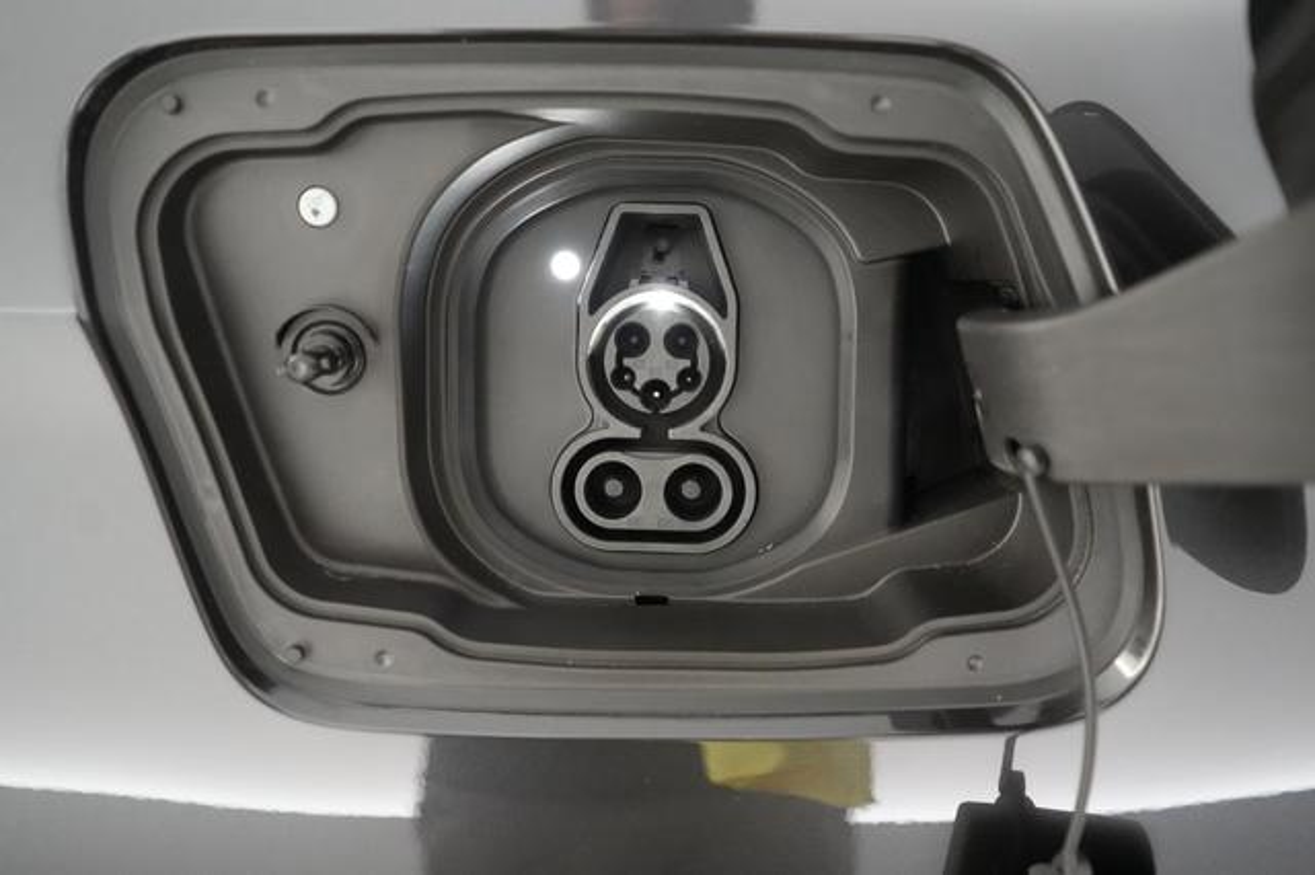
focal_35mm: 28
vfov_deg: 46.4
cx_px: 658
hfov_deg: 65.5
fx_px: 1022
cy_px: 438
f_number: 2.8
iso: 10000
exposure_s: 1/250
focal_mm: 28
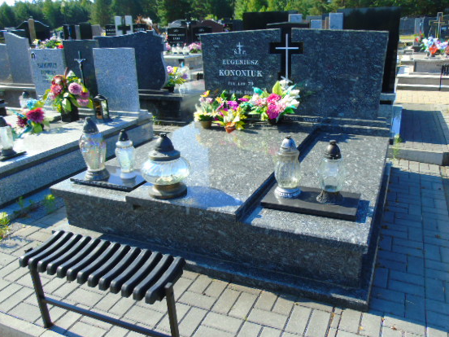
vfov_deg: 48.2
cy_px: 156
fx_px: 376
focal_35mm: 29
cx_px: 252
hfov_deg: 61.5
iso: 80
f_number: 3.4
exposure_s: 1/320
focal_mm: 4.4
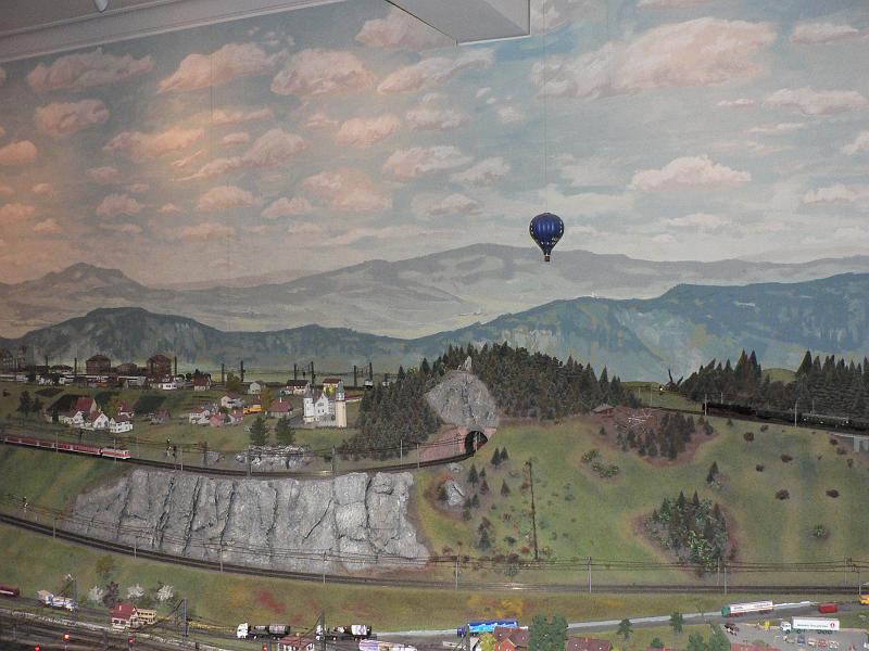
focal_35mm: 36
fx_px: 904
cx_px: 434
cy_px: 326
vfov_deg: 39.7
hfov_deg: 51.4
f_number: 2.8
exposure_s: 1/60
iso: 400
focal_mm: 6
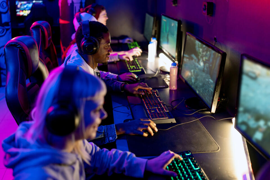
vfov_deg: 37.8
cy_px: 90
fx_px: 262
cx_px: 135
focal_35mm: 35
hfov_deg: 54.5
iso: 640
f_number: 1.4
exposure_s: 1/250
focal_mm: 35
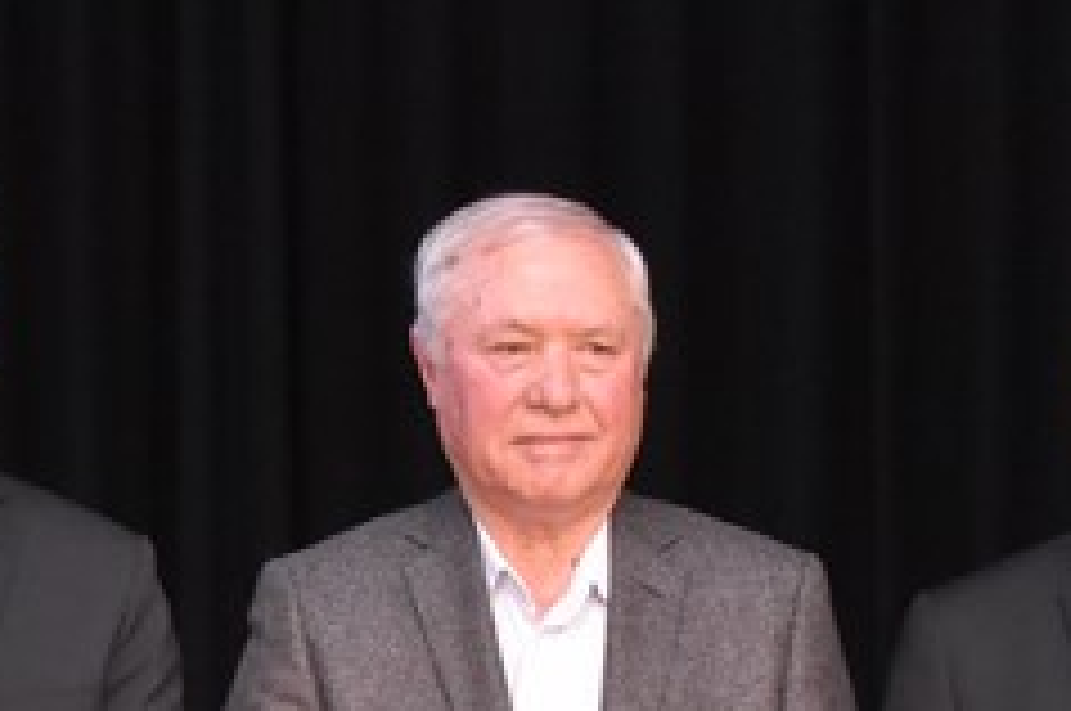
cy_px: 734
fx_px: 3714
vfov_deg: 10.8
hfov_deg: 16.4
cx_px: 410
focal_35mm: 125
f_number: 4
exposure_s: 1/60
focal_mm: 22
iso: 3200
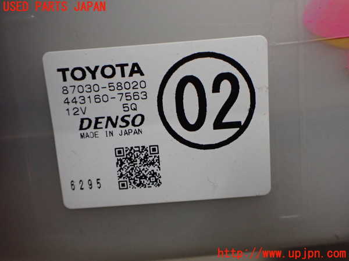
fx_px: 302
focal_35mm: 30
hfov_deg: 60.0
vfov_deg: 46.8
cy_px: 130
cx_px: 174
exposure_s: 1/100
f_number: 2.3
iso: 800
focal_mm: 5.4
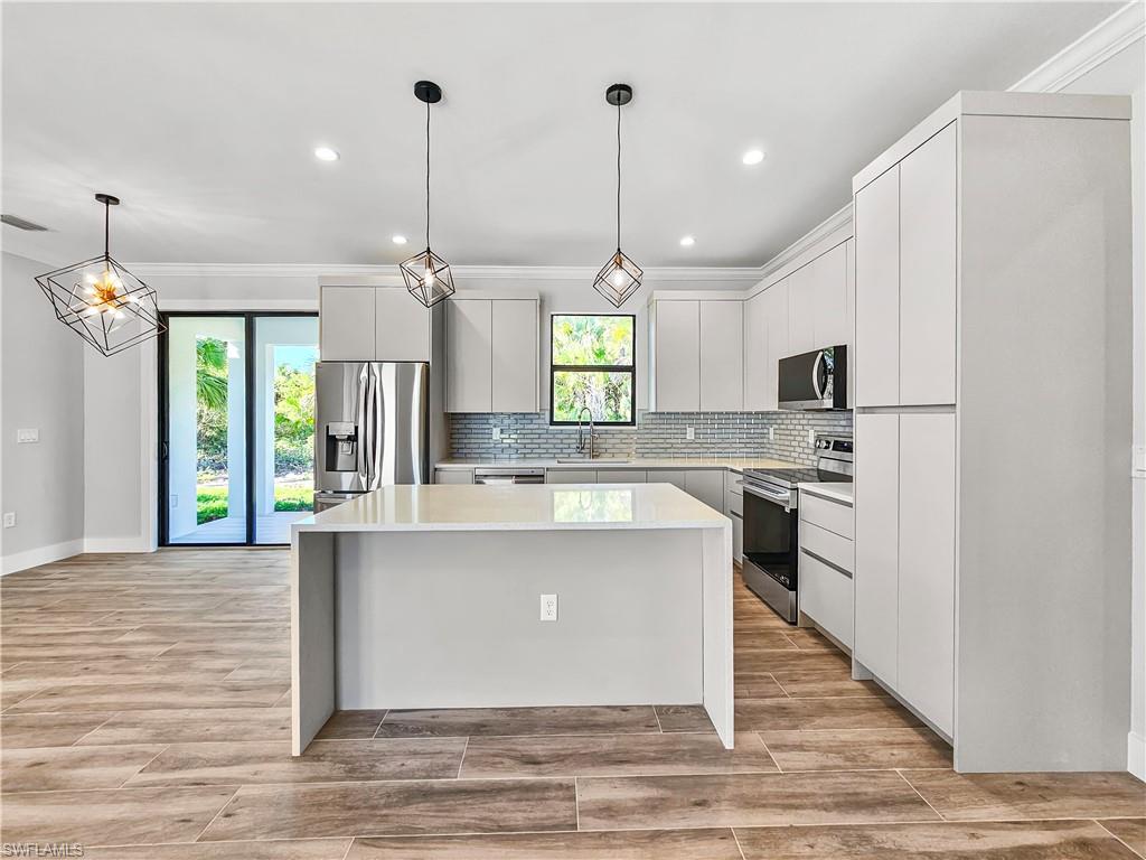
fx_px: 430
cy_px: 430
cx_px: 573
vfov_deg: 89.9
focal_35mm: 13
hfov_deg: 106.2
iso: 80
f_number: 2.2
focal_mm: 2.2
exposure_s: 1/120
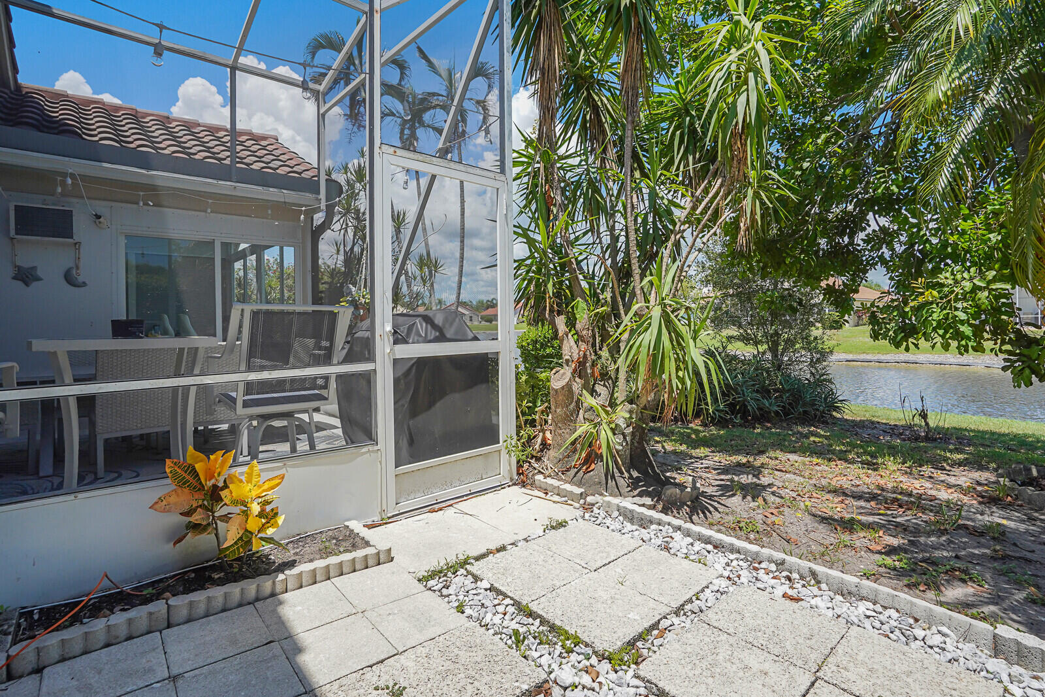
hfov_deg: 96.7
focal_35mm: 16
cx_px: 522
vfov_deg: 73.7
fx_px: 464
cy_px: 348
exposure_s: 1/1250
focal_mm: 16
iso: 800
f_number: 8
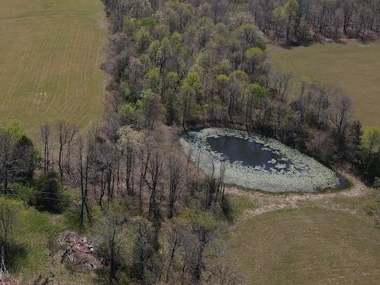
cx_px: 74
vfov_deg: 28.6
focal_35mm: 49
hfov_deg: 37.5
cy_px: 36
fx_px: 538
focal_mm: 4.5
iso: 100
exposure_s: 1/40
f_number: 2.8
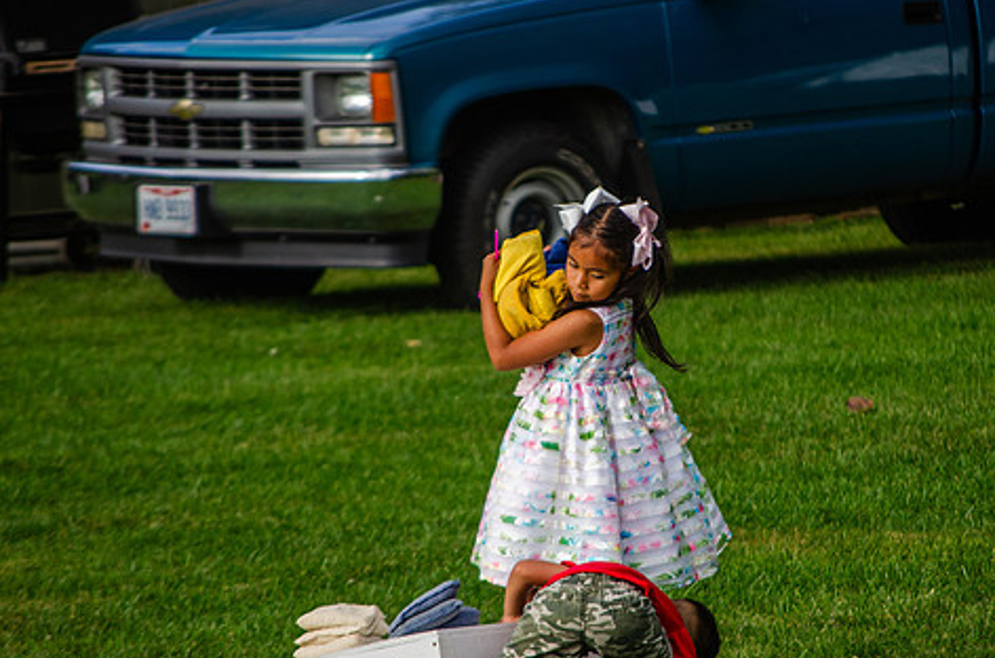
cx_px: 594
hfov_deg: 5.6
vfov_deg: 3.7
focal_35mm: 369
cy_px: 295
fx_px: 10171
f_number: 5.6
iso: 200
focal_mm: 200
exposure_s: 1/500
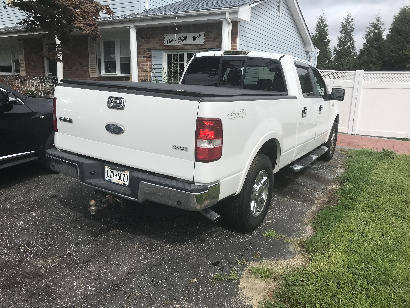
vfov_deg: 49.7
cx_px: 205
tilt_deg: -11.5
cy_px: 154
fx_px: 332
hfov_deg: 63.4
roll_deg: -2.0
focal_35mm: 28
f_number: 1.8
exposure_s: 1/2398
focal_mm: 3.99
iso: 20
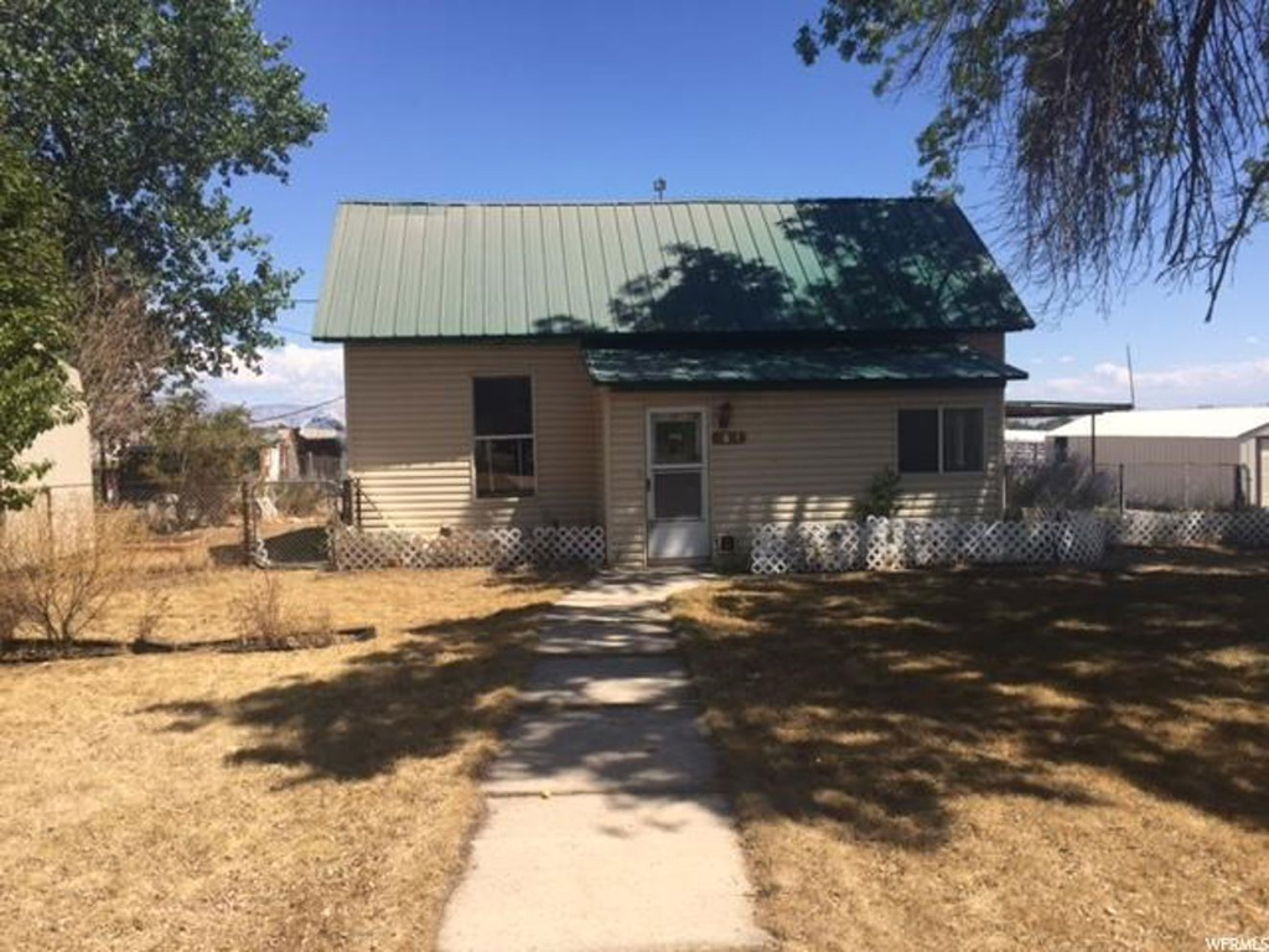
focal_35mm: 29
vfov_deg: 48.2
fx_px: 1063
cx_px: 634
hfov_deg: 61.7
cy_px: 476
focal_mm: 4.15
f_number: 2.2
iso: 32
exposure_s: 1/1464
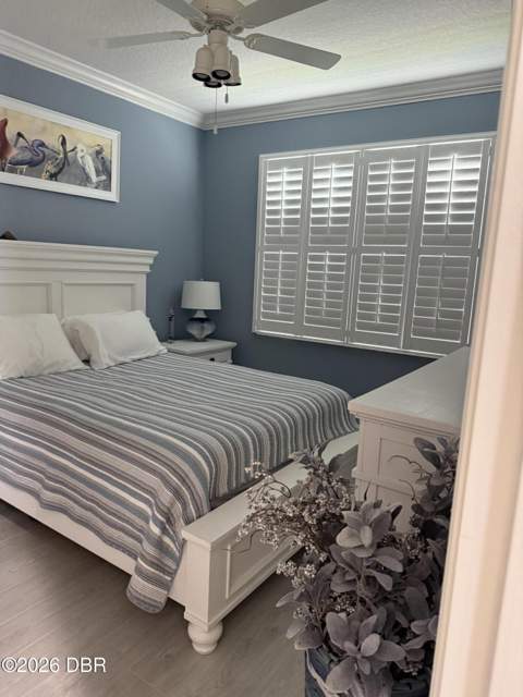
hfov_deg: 56.8
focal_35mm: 24
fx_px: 483
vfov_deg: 71.6
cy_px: 348
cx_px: 262
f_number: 1.78
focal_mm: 6.76
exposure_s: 1/40
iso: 800
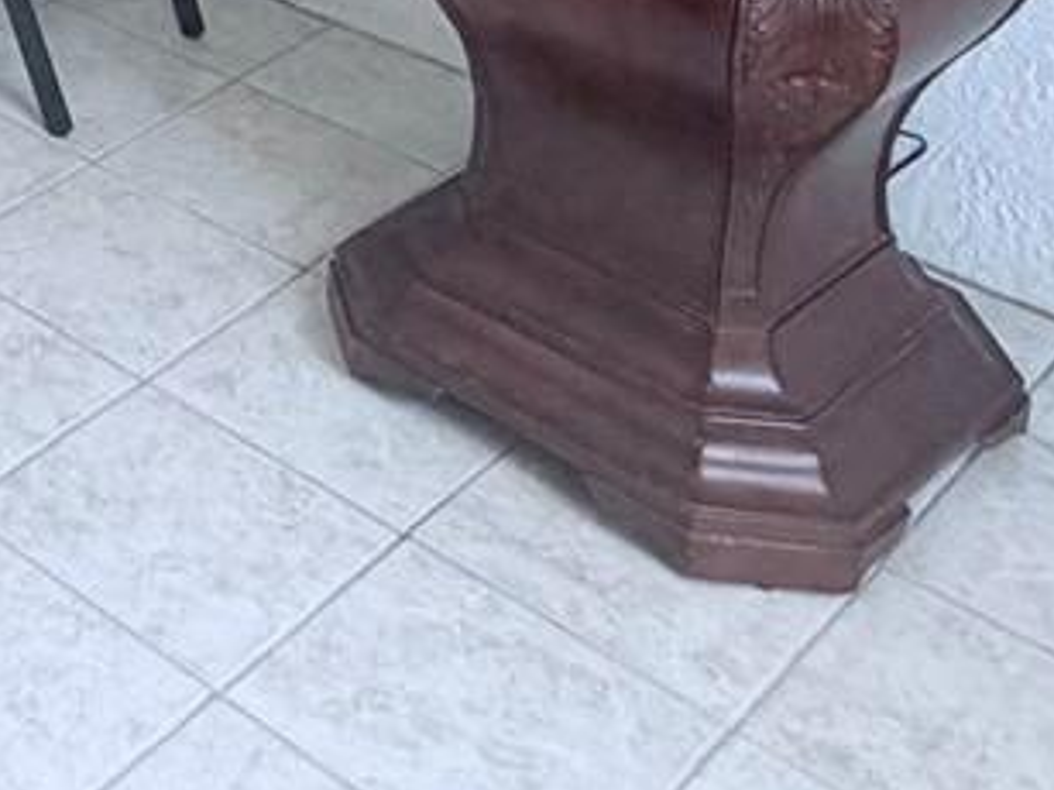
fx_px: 2222
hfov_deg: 22.7
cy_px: -601
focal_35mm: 73
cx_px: -446
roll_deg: +2.4
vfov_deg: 16.9
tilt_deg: -12.5
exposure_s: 1/60
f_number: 2.2
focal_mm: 2.22
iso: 250
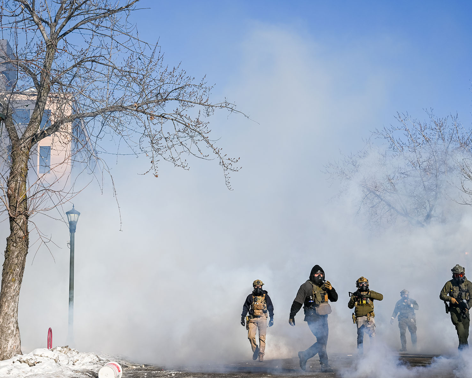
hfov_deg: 32.4
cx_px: 206
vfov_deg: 26.2
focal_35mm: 58
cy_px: 191
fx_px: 810
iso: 64
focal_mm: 51
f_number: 8
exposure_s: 1/500
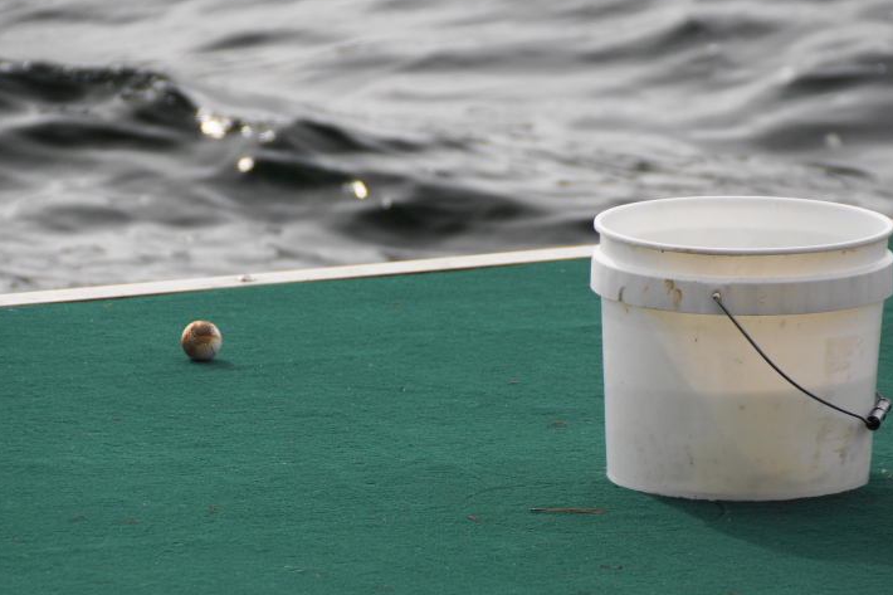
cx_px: 399
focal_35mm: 528
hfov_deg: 3.9
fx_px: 13093
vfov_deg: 2.6
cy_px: 400
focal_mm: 250
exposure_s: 1/400
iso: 320
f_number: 6.3
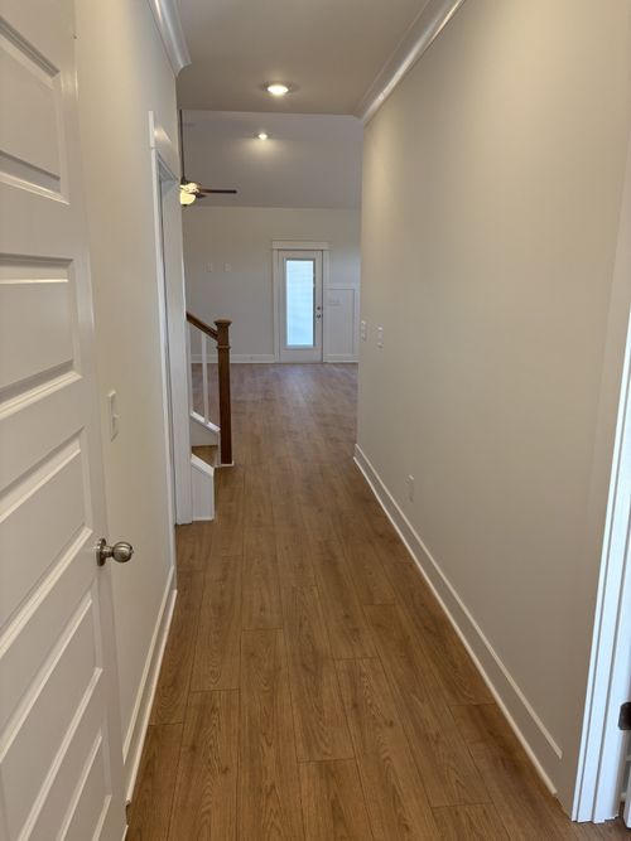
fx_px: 632
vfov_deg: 67.3
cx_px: 316
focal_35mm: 26
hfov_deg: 53.0
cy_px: 420
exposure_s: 1/120
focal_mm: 5.96
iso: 80
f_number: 1.6
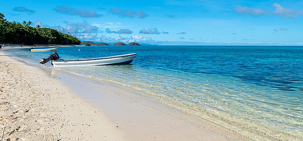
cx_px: 151
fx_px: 240
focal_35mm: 31
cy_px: 47
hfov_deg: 64.5
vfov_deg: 32.5
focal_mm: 28
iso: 64
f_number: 8
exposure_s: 1/100
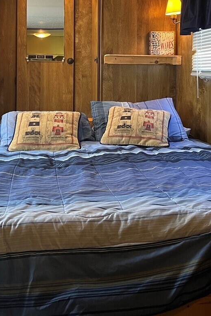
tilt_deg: +1.3
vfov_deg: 38.3
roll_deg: -0.3
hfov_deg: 27.0
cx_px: 106
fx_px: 440
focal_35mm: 50
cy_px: 70
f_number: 1.5
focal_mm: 5.7
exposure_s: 1/60
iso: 320
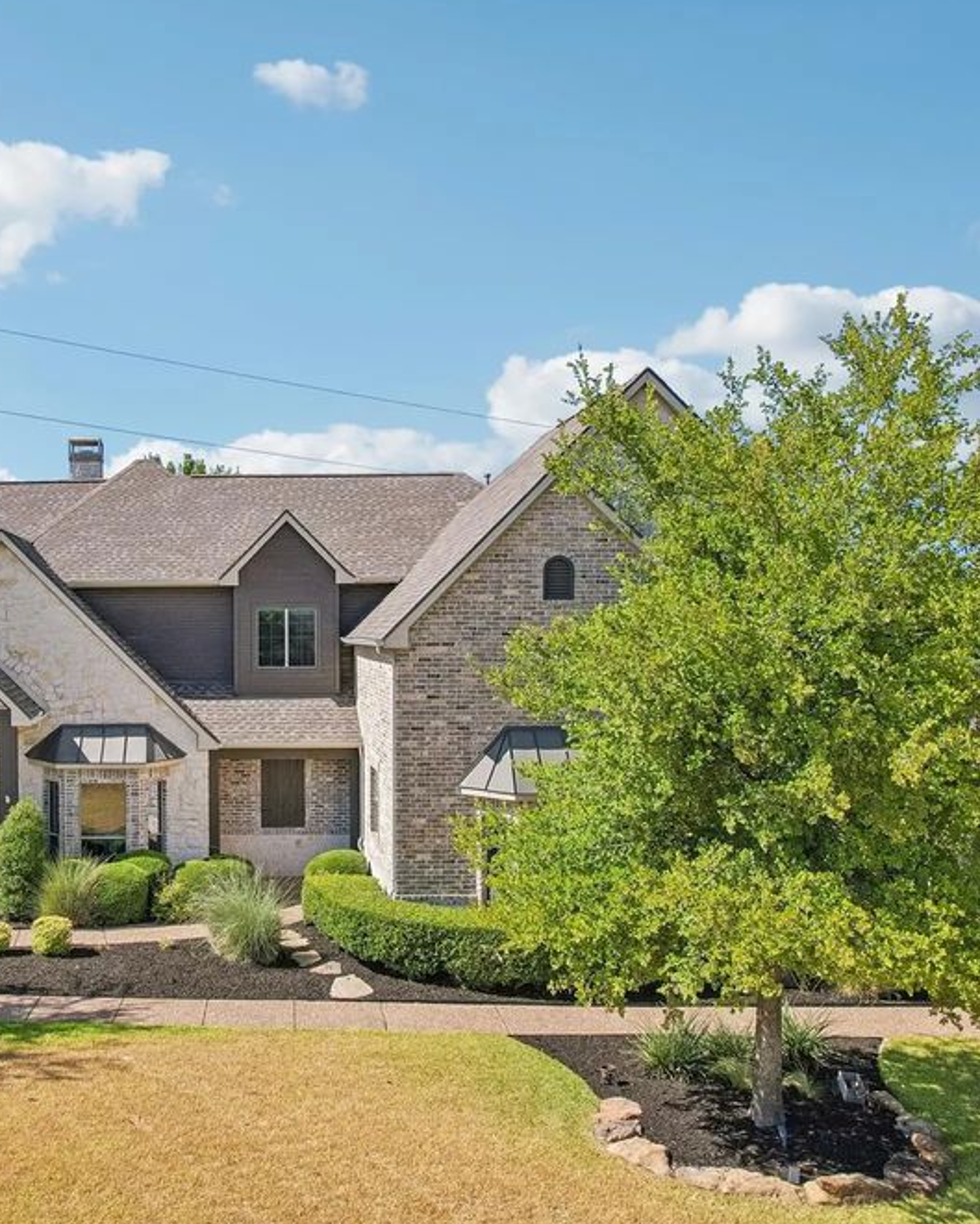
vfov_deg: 55.7
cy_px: 606
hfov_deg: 43.8
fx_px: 1160
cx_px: 209
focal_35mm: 32
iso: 200
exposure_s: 1/3000
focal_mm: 8.4
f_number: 2.8
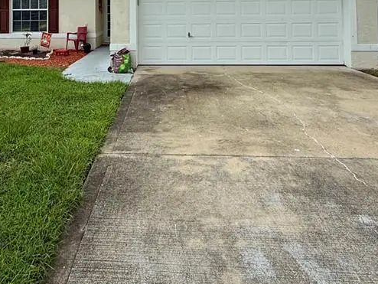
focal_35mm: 29
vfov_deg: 41.4
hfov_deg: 61.1
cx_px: 149
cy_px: -6
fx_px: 317
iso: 50
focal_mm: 2.22
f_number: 2.2
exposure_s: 1/2092
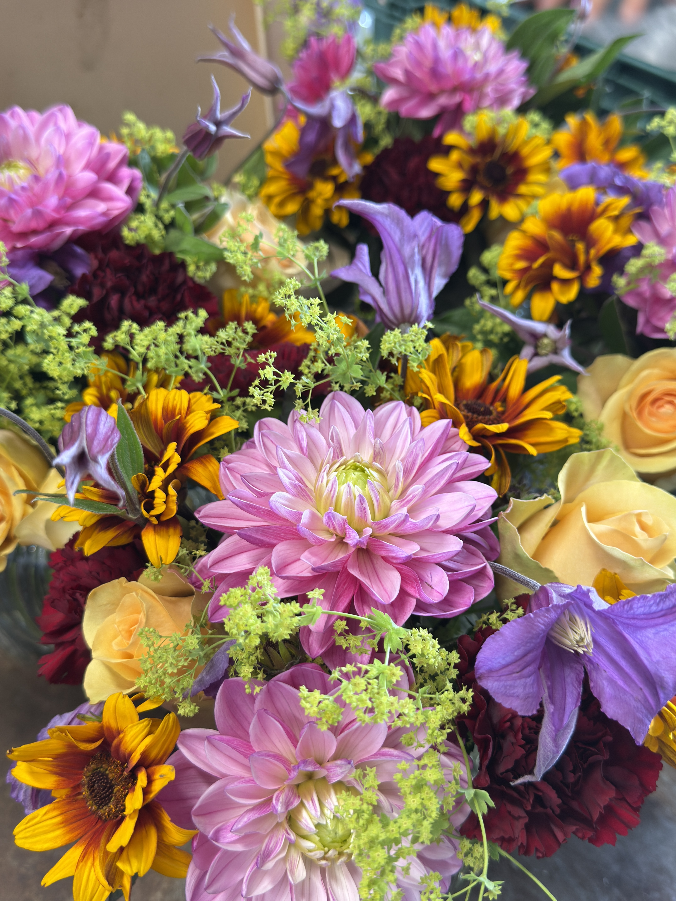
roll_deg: -2.5
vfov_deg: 52.6
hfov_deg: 40.7
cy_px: 450
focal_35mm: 35
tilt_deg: -42.3
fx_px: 911
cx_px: 338
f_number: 1.78
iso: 80
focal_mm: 6.76
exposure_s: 1/50
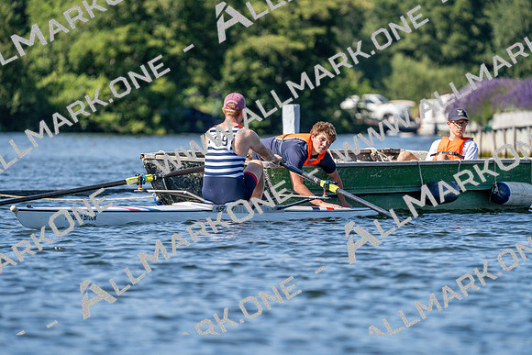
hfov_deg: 5.5
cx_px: 266
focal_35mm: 376
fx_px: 5557
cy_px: 178
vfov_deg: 3.7
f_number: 6.3
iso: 320
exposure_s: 1/1600
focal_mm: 376
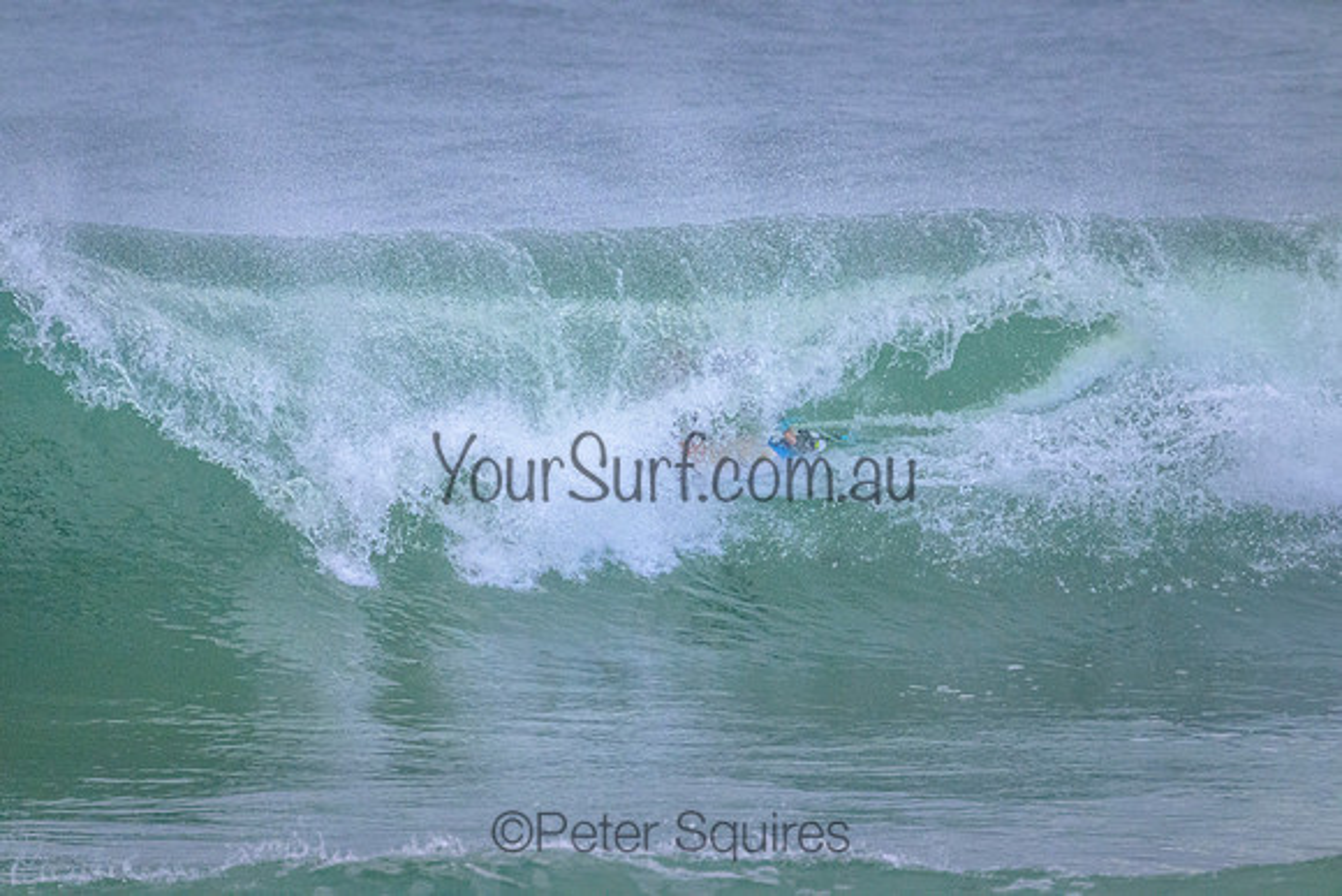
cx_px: 671
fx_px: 29828
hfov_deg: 2.6
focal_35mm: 800
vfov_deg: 1.7
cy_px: 448
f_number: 11
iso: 8000
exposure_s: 1/2000
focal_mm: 800
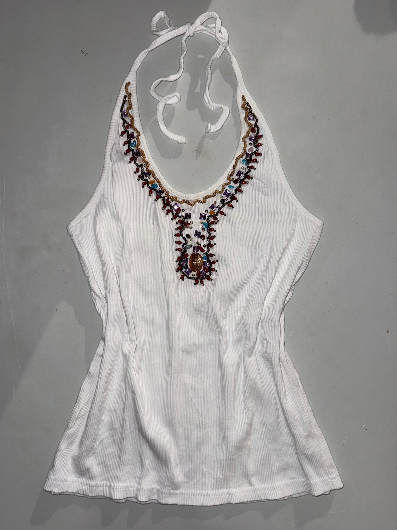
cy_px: 265
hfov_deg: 56.8
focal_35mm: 24
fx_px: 367
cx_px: 198
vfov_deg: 71.6
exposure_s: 1/69
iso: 64
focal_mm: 6.76
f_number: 1.78
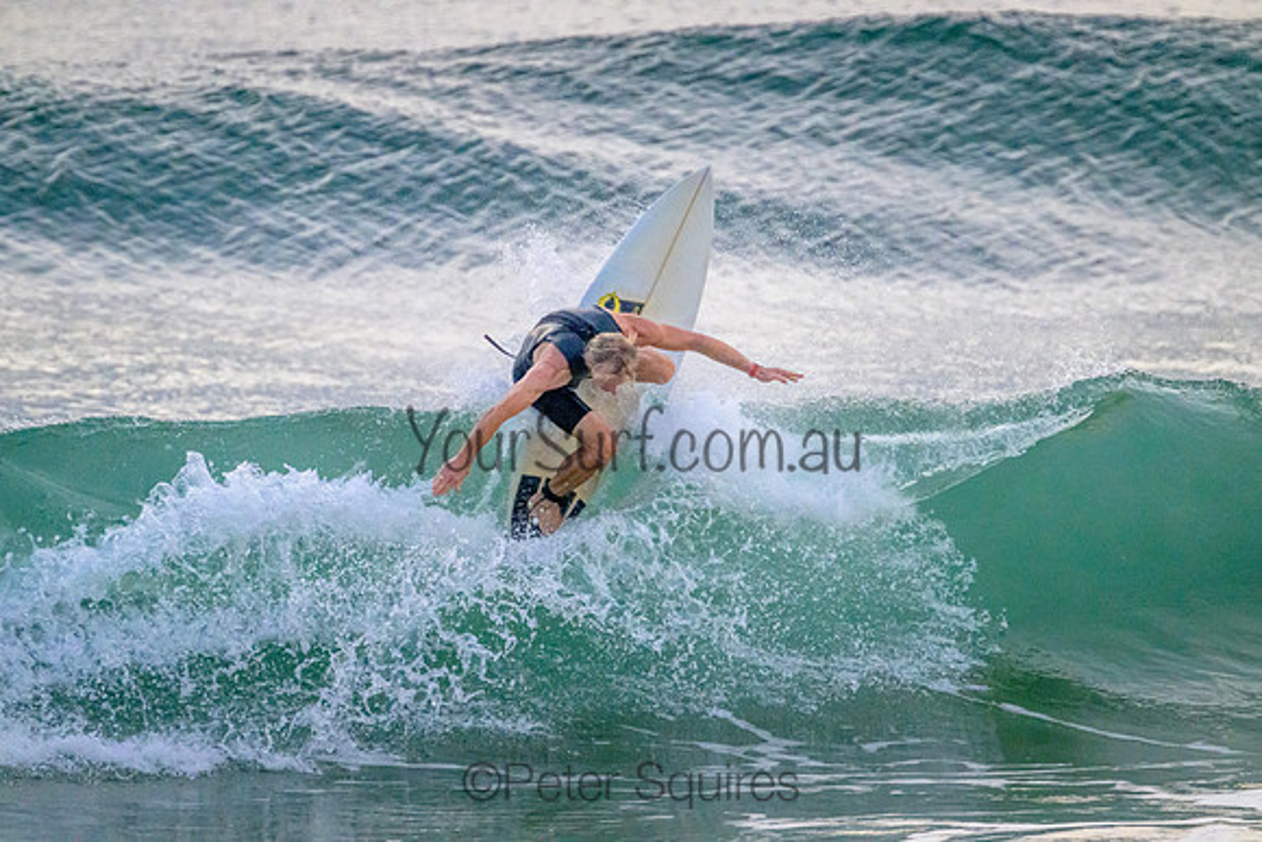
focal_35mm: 800
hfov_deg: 2.6
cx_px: 631
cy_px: 421
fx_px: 28050
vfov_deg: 1.7
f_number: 11
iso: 11400
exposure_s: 1/2000
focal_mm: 800
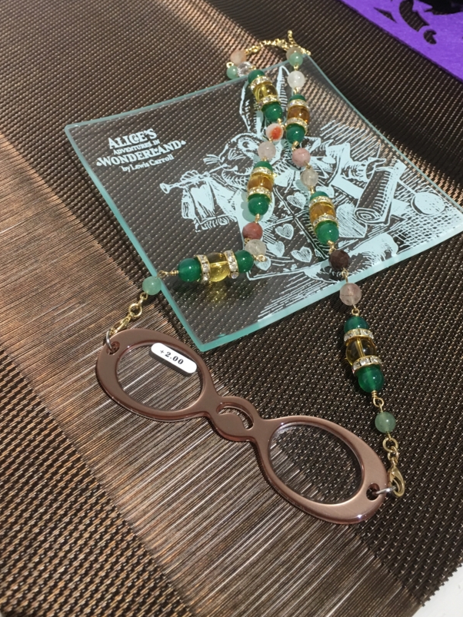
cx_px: 281
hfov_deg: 38.5
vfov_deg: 49.9
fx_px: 660
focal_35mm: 37
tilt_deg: -50.6
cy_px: 250
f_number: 2.2
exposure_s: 1/30
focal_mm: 4.15
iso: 40
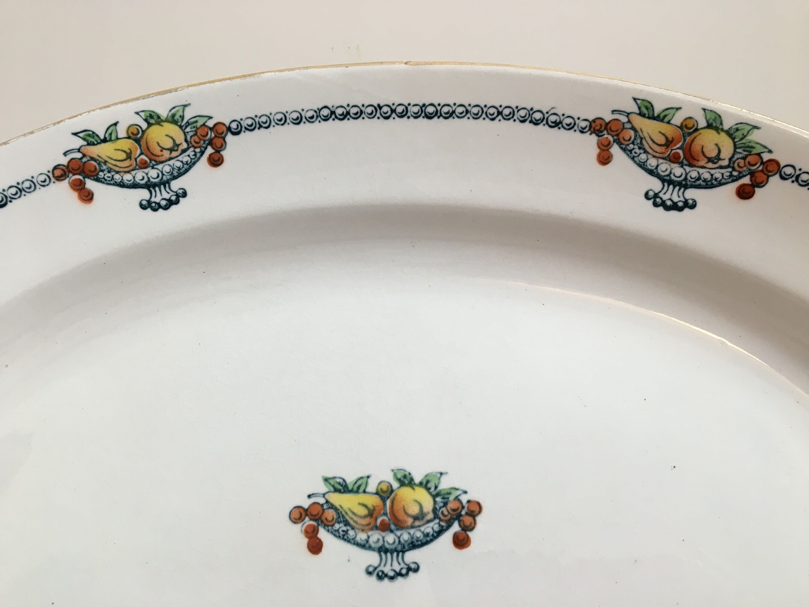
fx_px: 678
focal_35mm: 29
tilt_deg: -20.0
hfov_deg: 61.7
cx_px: 404
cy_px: 304
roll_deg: +0.5
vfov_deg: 48.2
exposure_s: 1/33
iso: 32
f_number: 2.2
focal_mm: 4.15
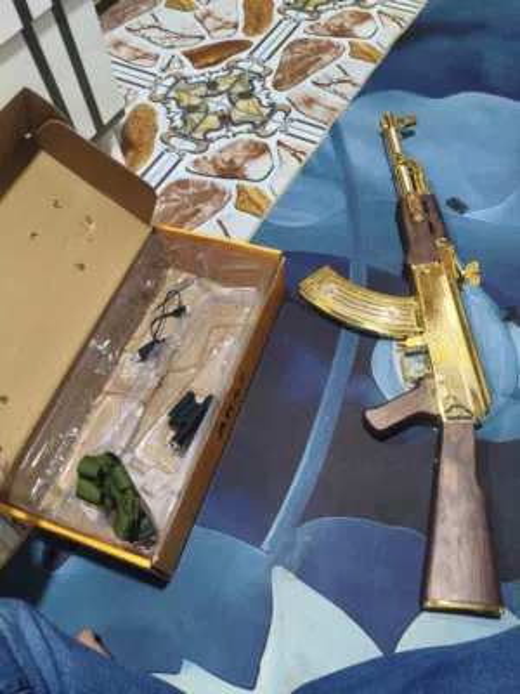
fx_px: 521
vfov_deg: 67.3
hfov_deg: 53.1
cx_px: 260
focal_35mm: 26
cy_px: 347
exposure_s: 1/50
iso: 400
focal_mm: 4.94
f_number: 1.5
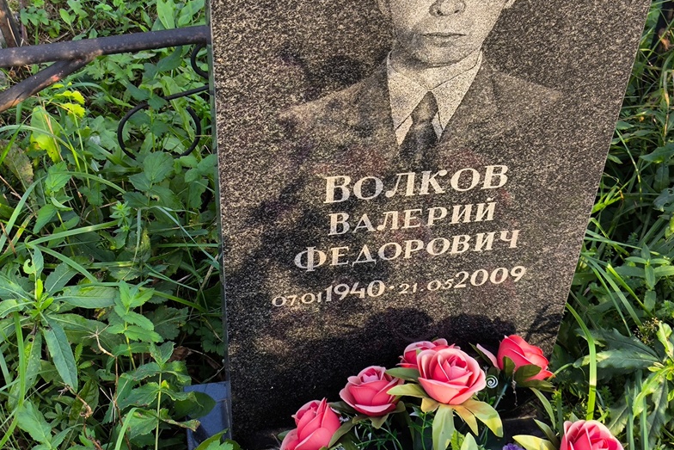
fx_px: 992
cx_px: 337
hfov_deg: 37.5
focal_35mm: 53
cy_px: 213
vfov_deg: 25.5
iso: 50
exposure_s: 1/194
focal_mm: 4.71
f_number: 1.7
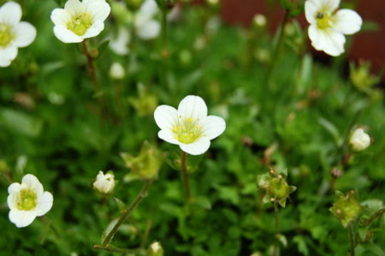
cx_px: 192
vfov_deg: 16.5
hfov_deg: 24.6
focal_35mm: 82
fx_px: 881
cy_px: 128
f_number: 8
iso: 200
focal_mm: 55
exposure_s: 1/250
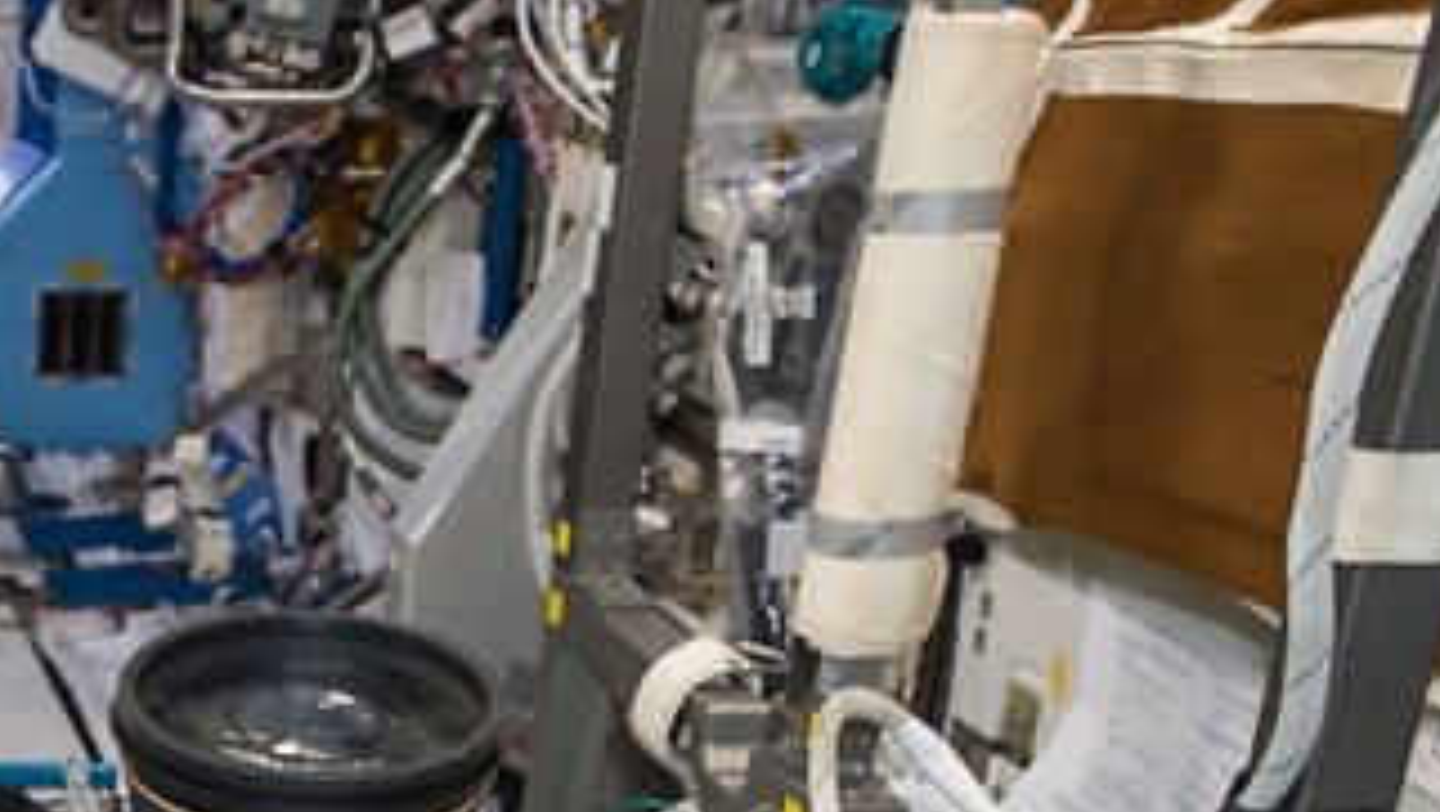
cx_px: -256
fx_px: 2789
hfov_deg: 26.1
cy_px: 904
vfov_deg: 16.1
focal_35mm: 73
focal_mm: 28
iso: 1600
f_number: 4
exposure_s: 1/60
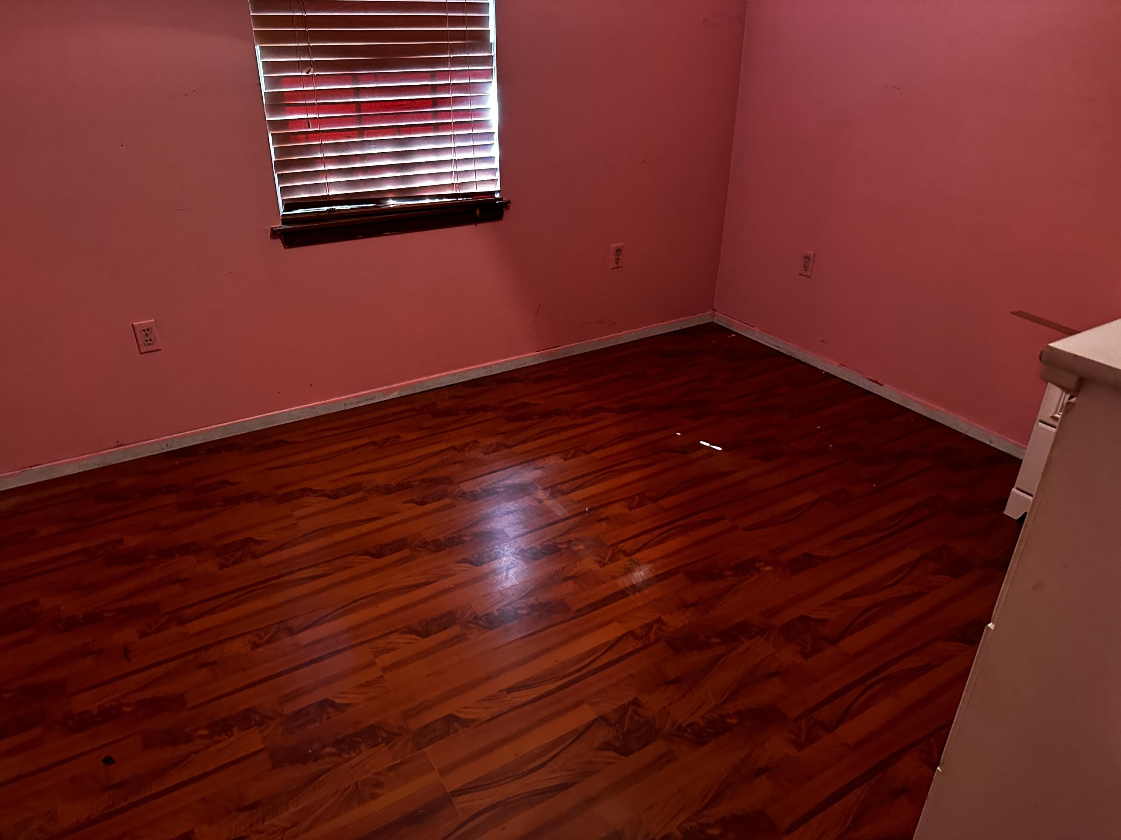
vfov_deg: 56.8
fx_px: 777
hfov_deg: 71.6
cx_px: 560
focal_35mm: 24
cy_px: 420
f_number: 1.78
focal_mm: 6.86
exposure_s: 1/60
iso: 800
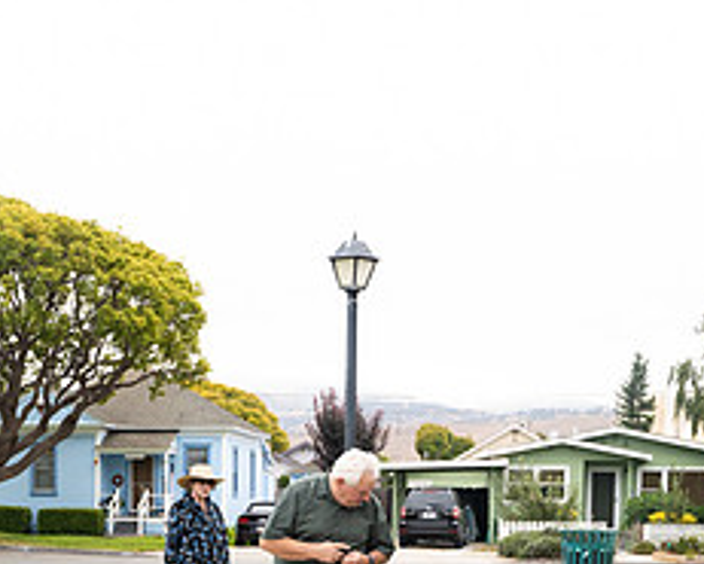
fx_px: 1376
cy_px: 584
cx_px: 219
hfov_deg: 28.5
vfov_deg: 22.2
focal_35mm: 66
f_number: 4
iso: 640
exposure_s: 1/500
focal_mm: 28
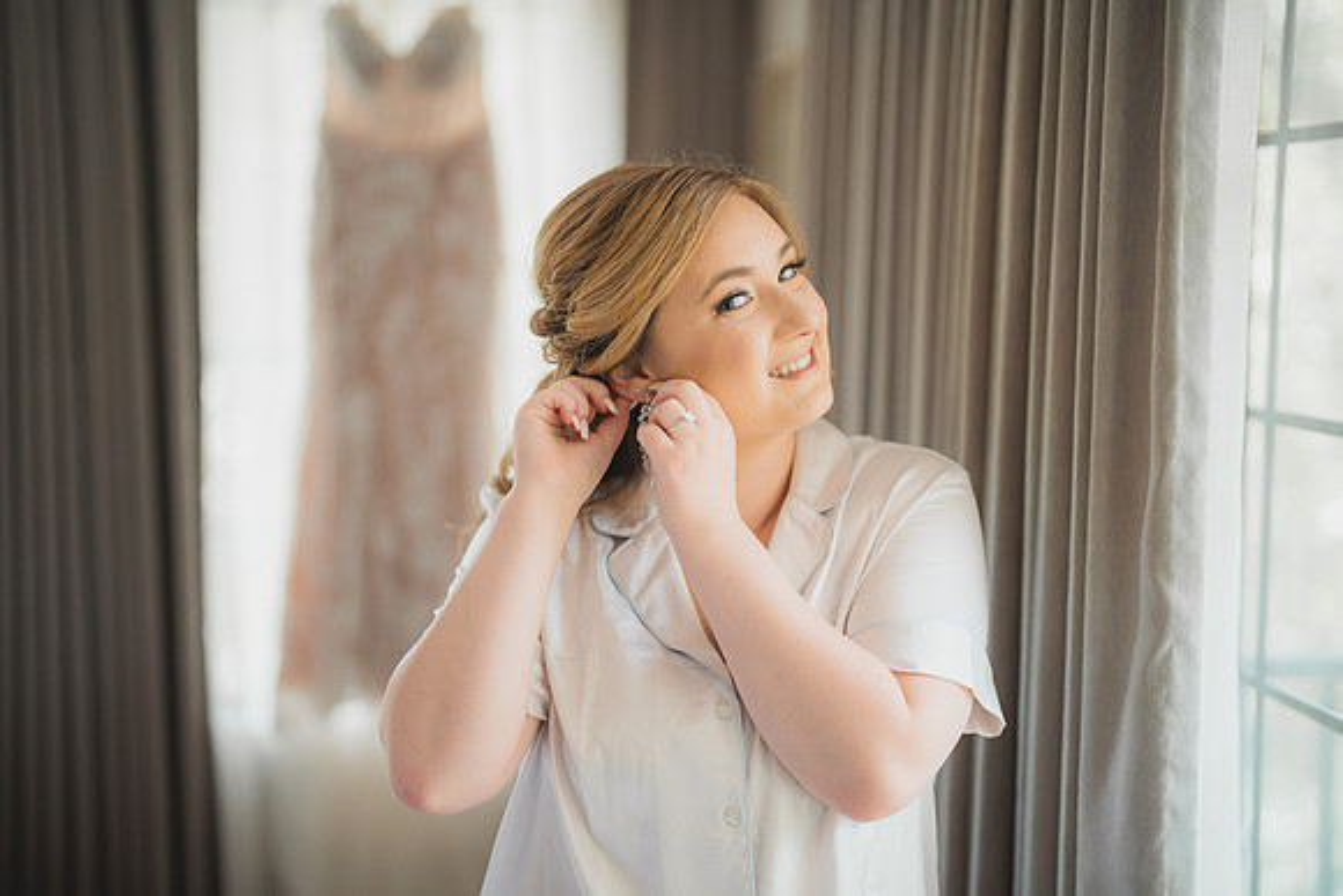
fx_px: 1866
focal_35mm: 50
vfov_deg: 27.0
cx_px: 672
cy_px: 448
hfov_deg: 39.6
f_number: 1.2
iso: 400
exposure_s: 1/400
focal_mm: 50
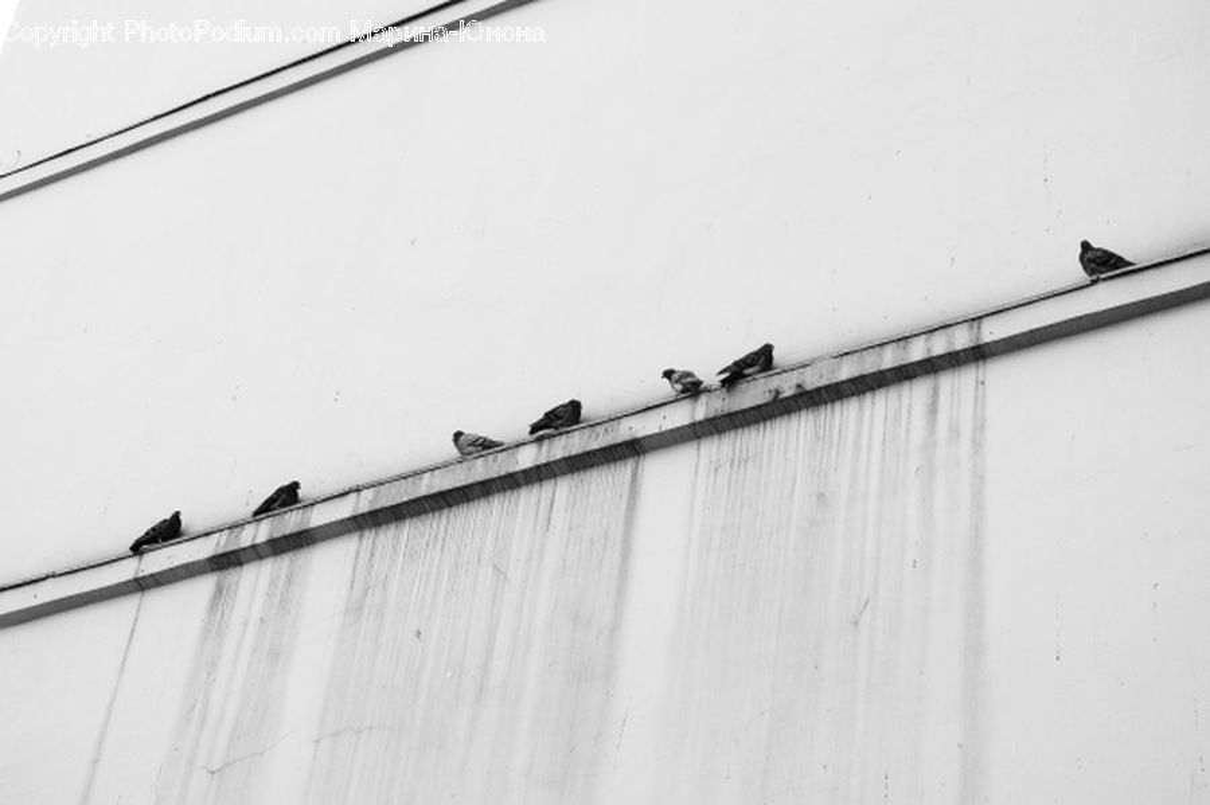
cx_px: 605
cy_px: 402
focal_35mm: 75
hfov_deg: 27.0
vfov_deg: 18.2
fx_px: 2519
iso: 200
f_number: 11
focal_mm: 50
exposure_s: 1/100
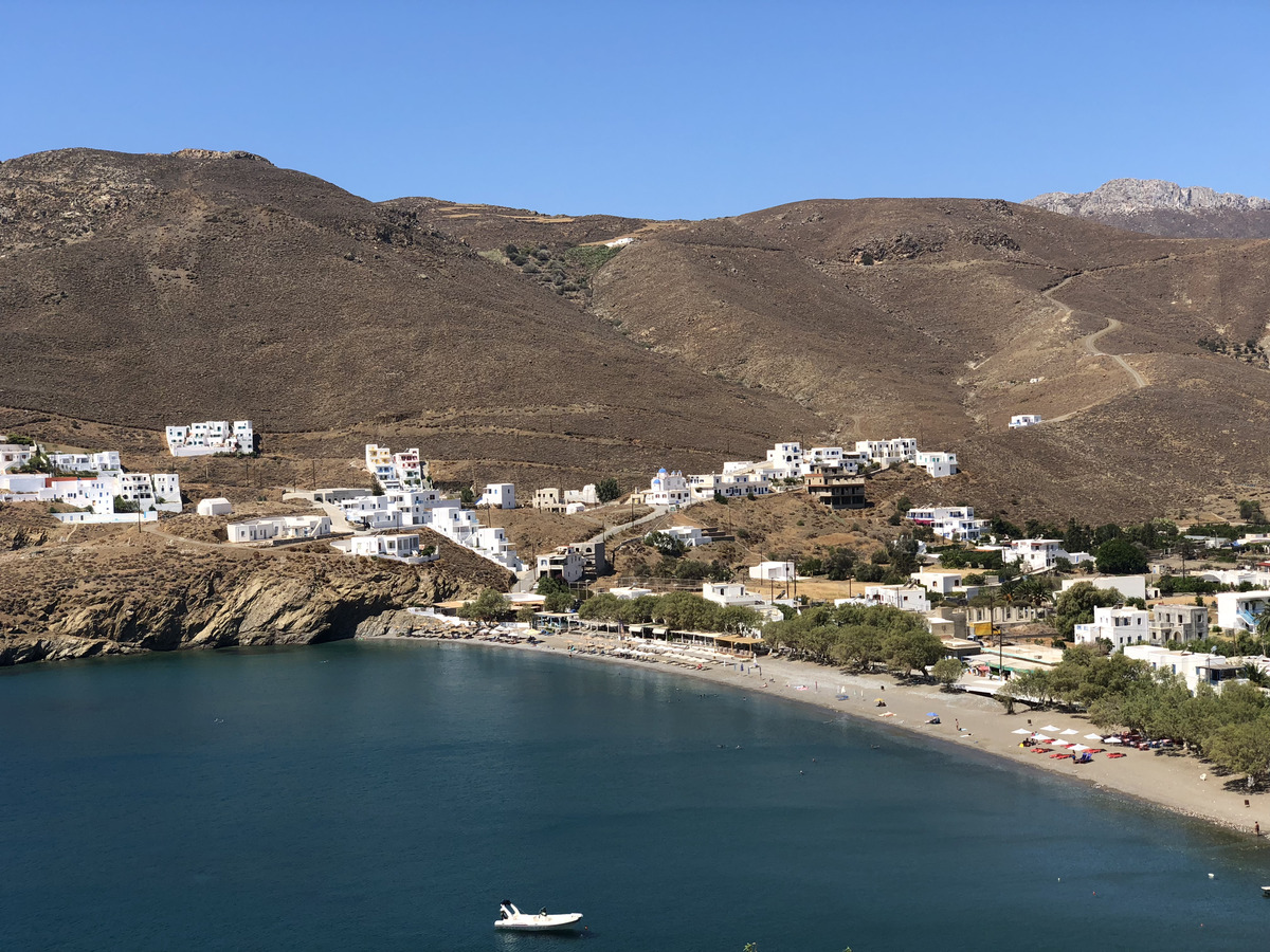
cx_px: 635
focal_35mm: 52
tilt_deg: -0.2
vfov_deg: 28.0
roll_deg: +2.9
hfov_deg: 36.8
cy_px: 476
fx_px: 1908
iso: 16
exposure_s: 1/1066
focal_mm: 6
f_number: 2.4
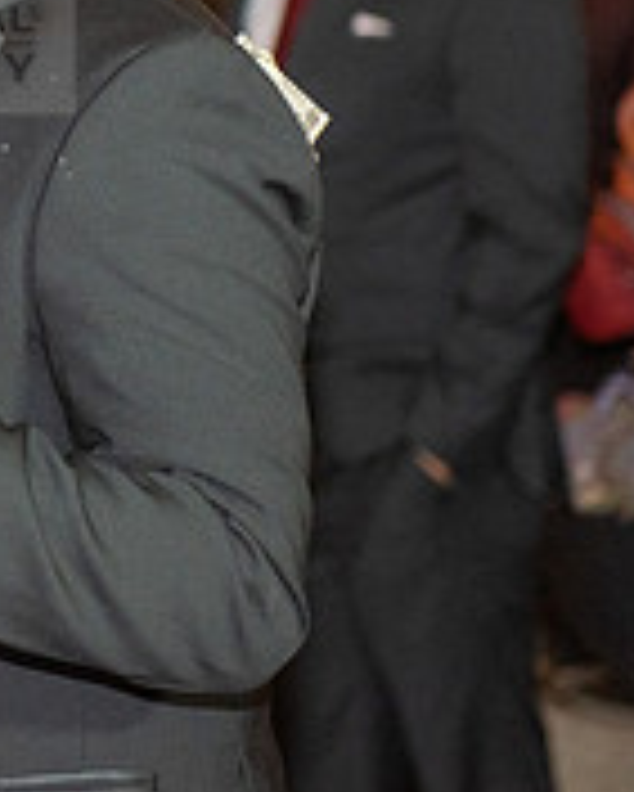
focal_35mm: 216
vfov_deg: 8.9
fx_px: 5062
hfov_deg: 7.1
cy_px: 7
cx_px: -306
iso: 1250
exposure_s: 1/125
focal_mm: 70
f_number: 2.8
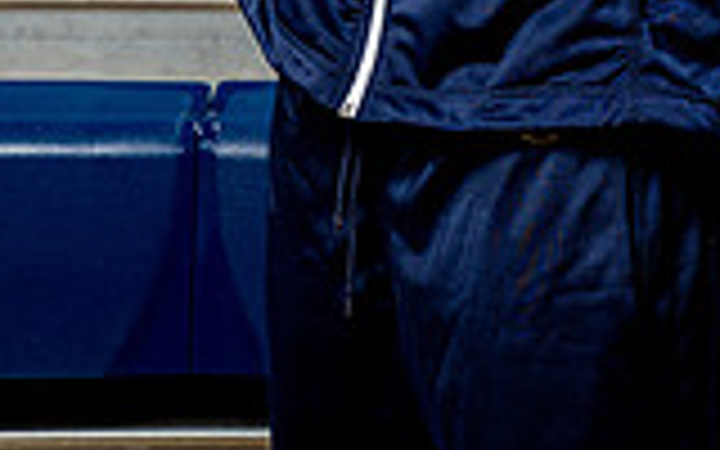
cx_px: 490
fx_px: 3944
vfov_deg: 6.3
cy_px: -522
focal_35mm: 201
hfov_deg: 10.4
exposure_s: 1/250
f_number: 8
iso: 320
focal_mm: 70
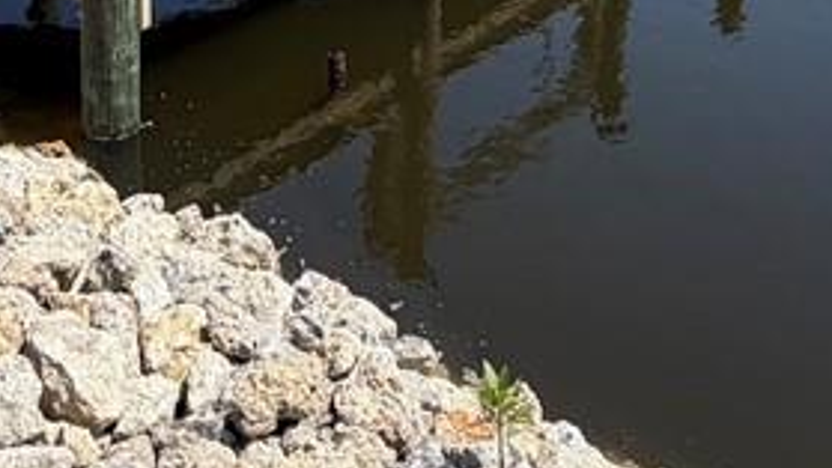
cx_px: 233
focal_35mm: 56
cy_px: -289
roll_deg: +0.6
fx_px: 1236
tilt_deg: -8.6
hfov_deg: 36.5
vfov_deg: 18.3
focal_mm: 2.22
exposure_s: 1/1001
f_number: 2.2
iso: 20
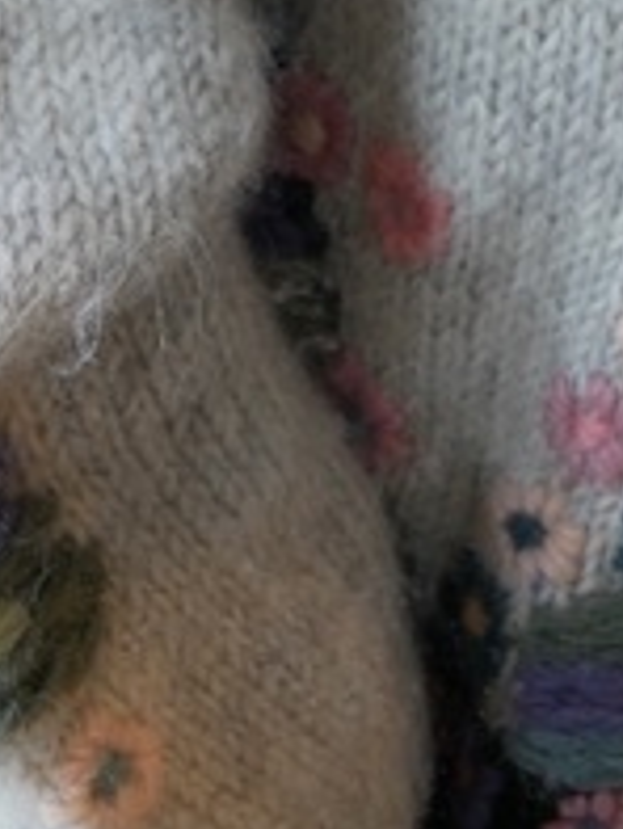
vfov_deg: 24.4
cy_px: 97
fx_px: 1870
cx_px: 316
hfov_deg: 18.9
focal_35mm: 78
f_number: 3.5
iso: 250
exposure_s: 1/60
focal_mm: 12
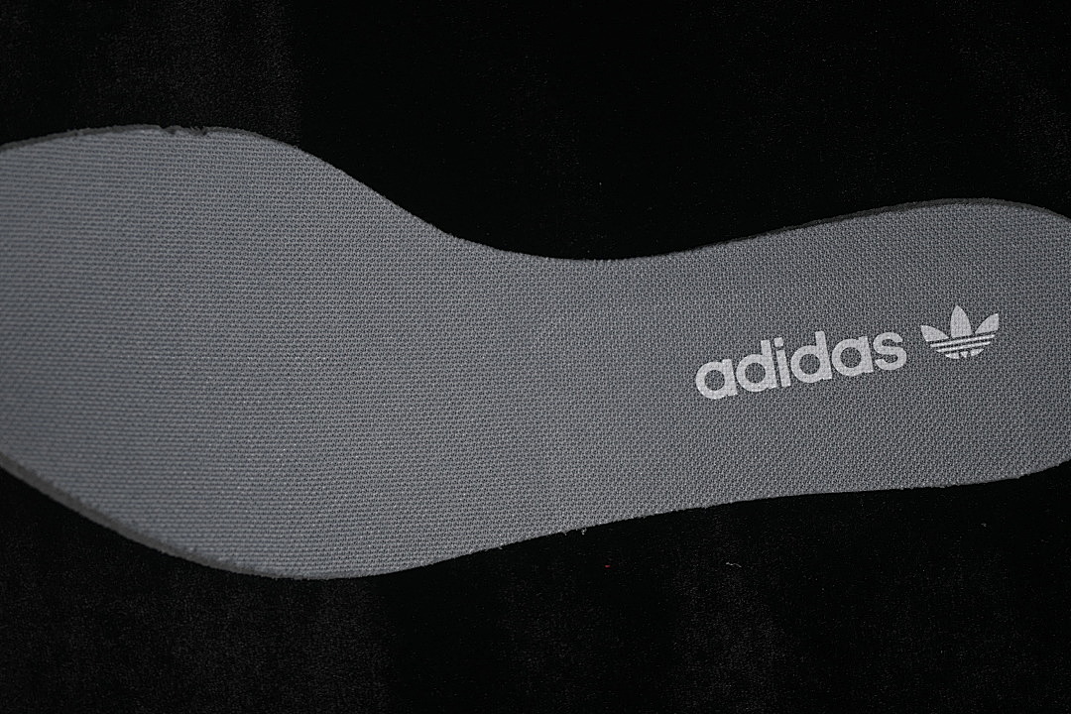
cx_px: 536
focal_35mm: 75
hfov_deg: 27.0
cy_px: 357
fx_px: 2231
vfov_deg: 18.2
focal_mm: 50
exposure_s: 1/80
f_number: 7.1
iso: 160
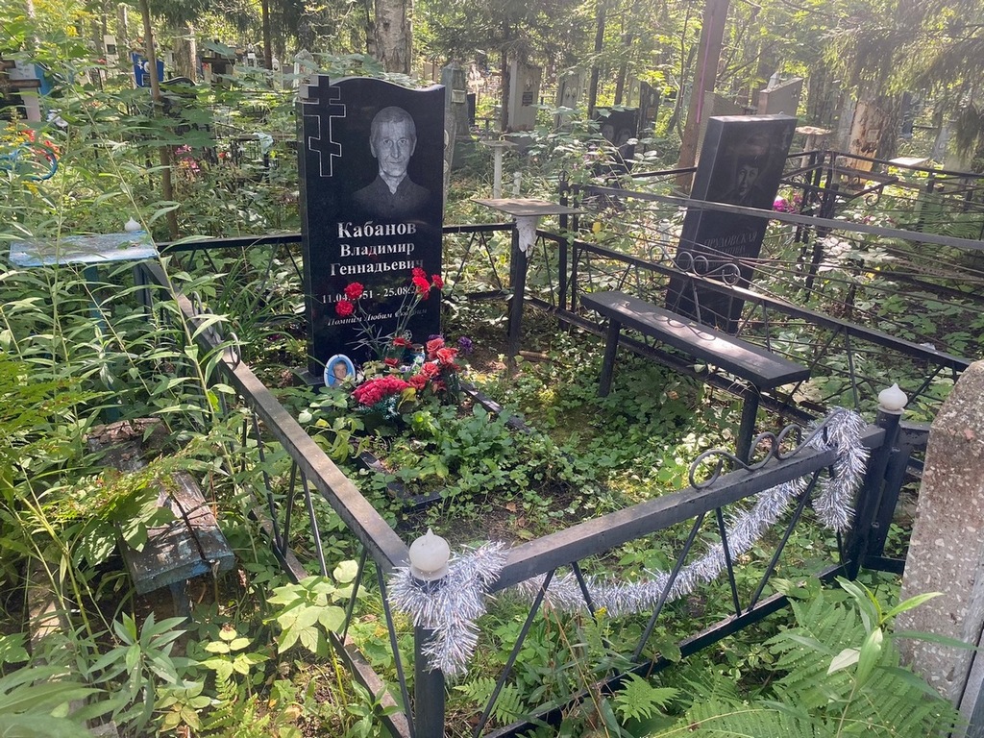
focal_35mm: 26
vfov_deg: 53.1
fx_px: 739
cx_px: 492
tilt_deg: -22.1
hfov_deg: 67.3
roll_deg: -3.7
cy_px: 369
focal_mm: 4.25
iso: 80
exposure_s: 1/121
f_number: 1.8
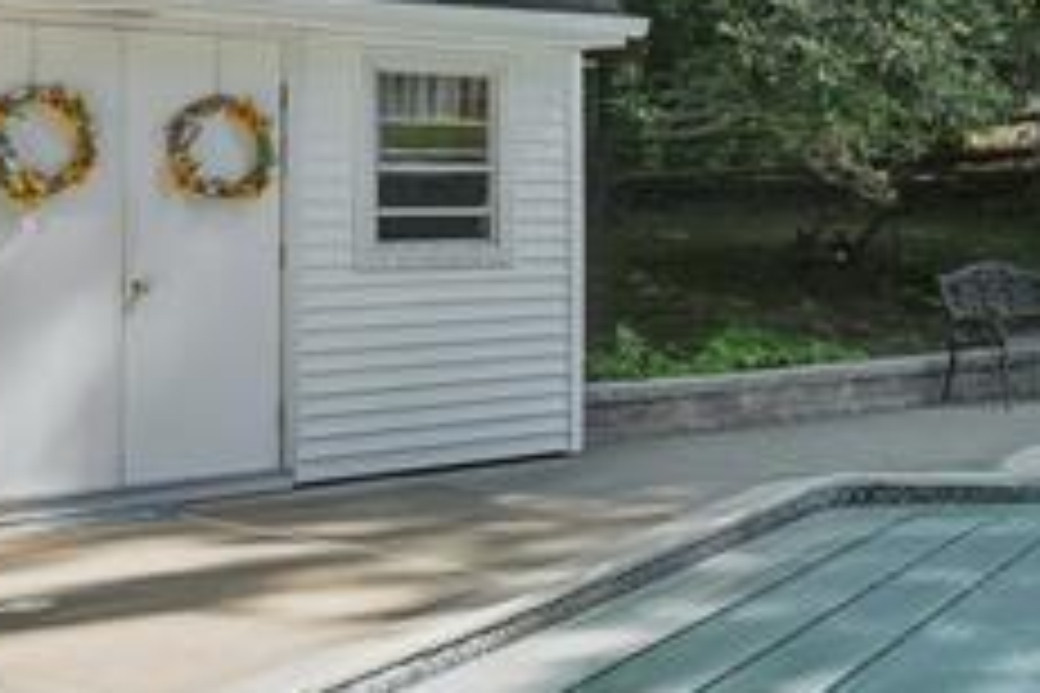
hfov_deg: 24.6
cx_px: 1301
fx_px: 2115
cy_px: 184
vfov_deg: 18.5
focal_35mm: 73
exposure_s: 1/30
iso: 125
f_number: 9
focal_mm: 16.5
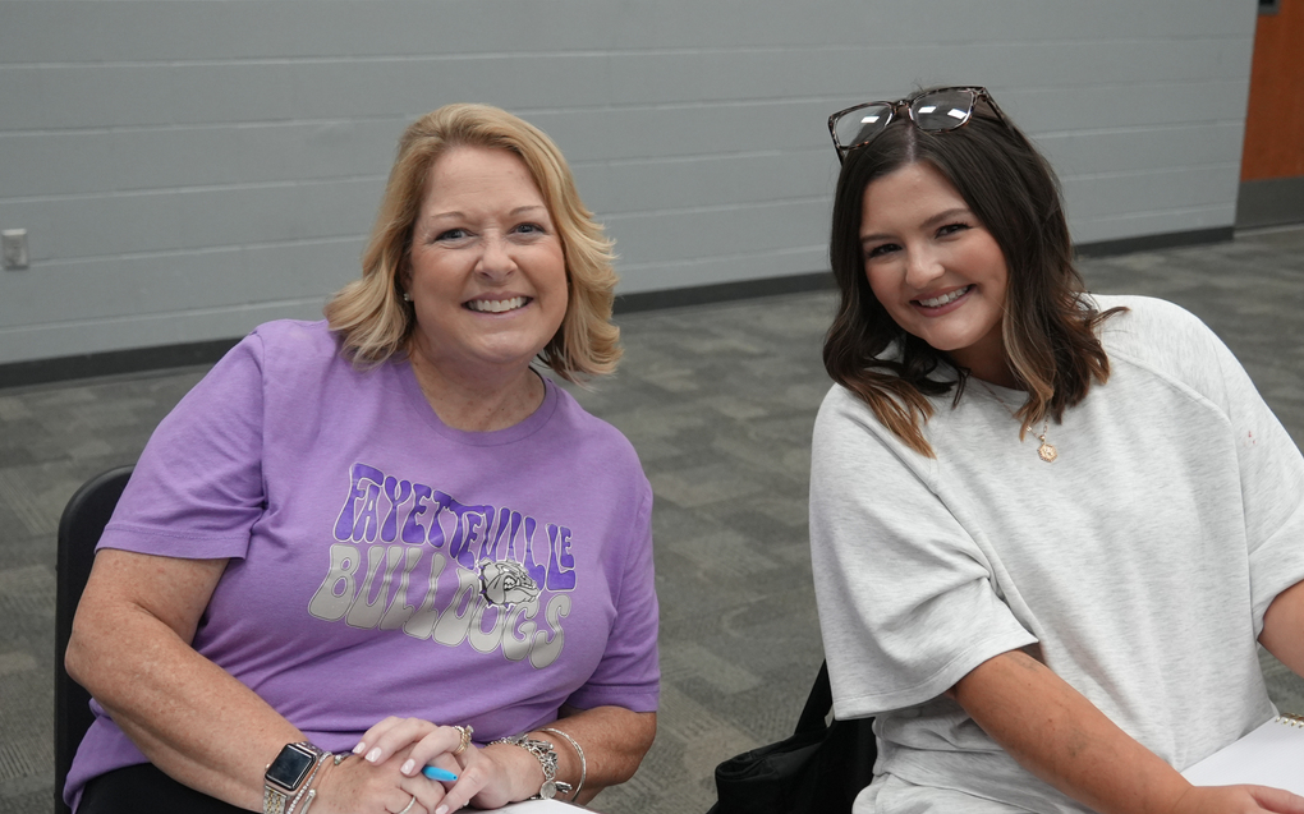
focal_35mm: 43
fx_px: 1528
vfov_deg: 29.8
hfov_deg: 46.2
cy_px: 404
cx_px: 653
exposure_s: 1/160
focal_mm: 28
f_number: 4
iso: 2000
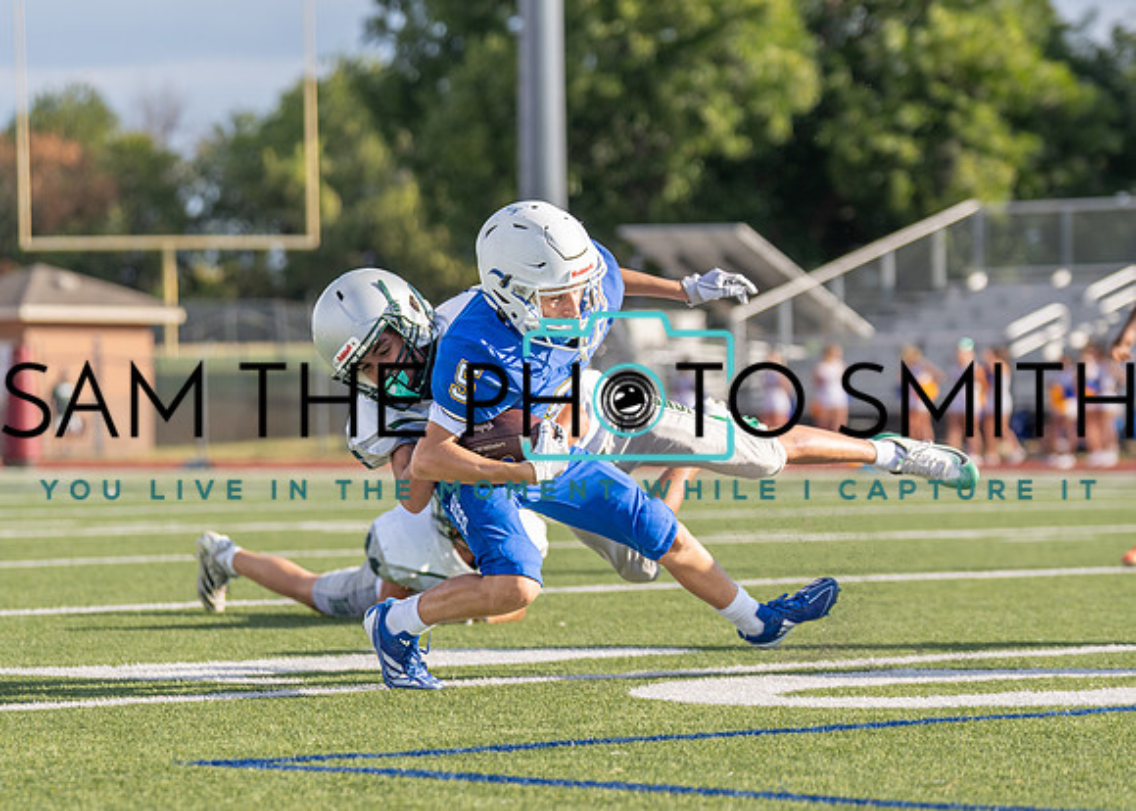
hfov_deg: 11.1
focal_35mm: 181
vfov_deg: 7.9
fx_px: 5844
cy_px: 381
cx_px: 535
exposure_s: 1/2000
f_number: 2.8
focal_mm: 99
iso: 100
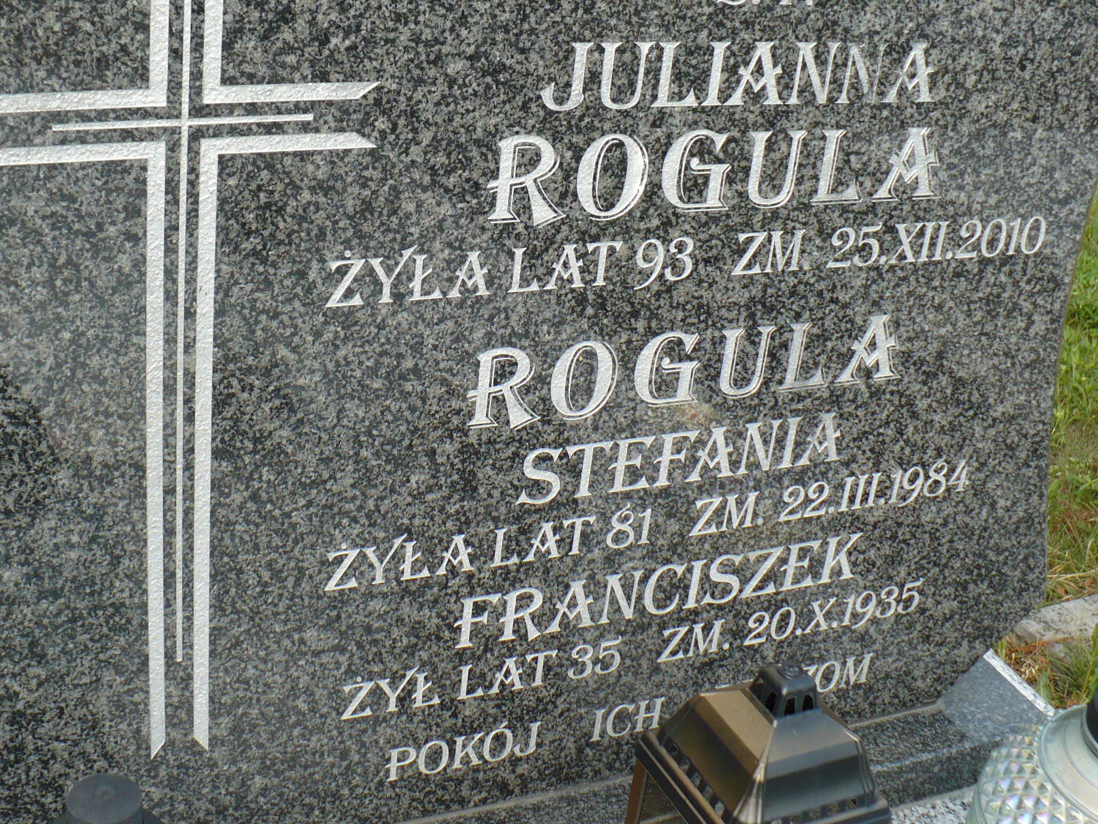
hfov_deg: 39.6
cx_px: 472
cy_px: 343
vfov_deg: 30.2
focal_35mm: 48
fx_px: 1523
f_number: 2.8
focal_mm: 6.1
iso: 100
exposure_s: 1/500
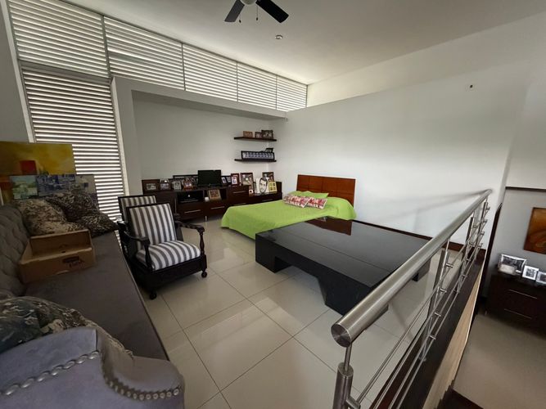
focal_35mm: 14
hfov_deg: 102.1
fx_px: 221
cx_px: 273
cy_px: 204
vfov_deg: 85.7
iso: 1000
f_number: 2.2
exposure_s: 1/60
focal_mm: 2.22
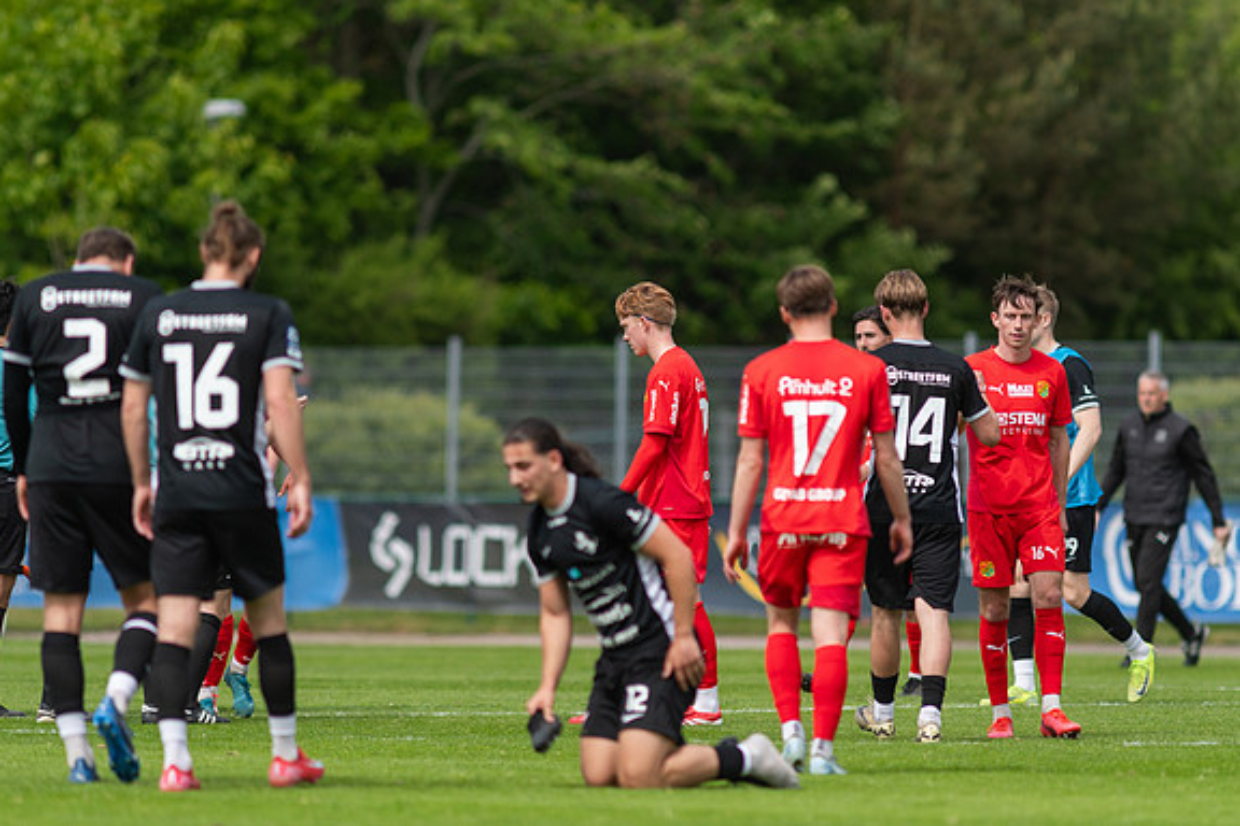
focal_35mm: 453
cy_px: 412
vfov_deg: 3.0
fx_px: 15602
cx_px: 618
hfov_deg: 4.6
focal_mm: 300
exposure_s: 1/2000
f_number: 3.2
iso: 125
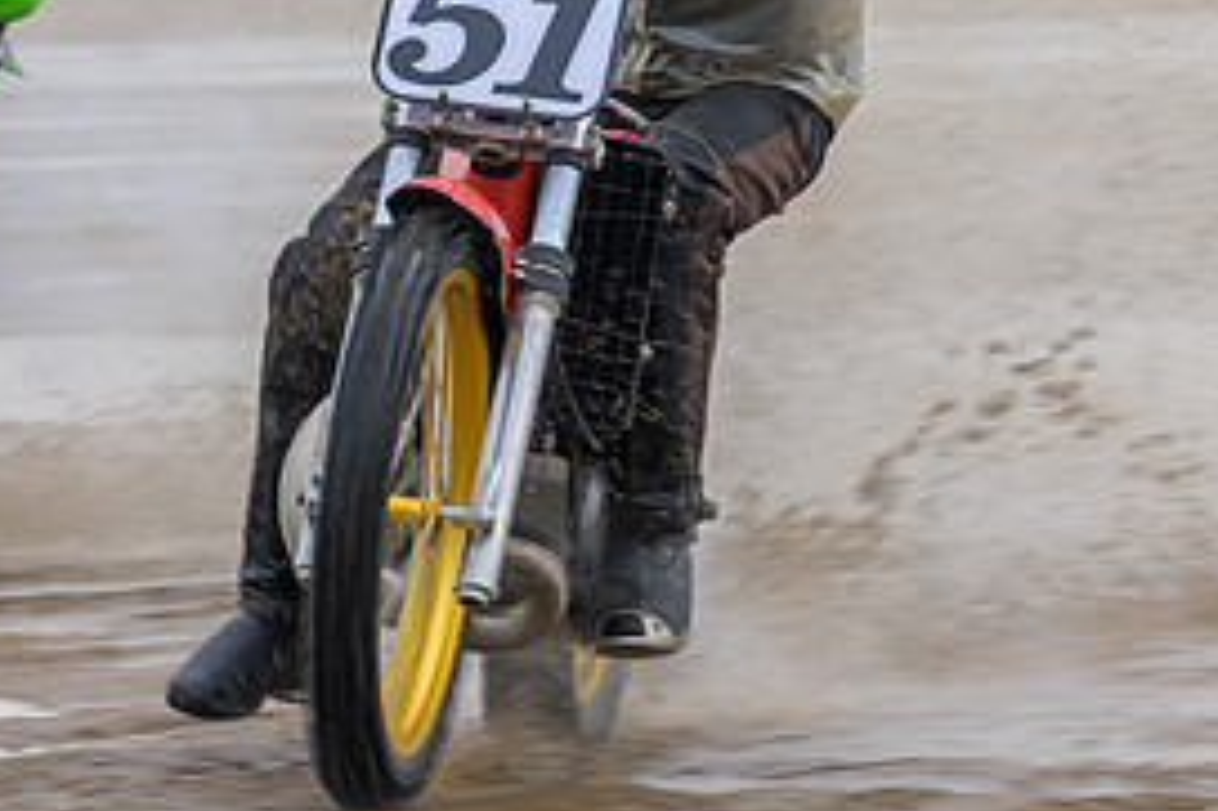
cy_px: 264
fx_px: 21572
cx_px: 66
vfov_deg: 2.2
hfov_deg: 3.2
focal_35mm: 638
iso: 80
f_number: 5
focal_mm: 150
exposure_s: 1/200
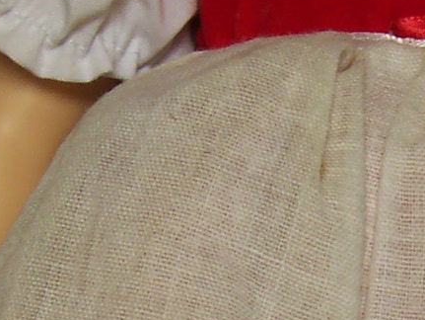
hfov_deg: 13.7
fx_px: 1745
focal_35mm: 142
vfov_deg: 10.3
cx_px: 397
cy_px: 409
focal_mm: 5.6
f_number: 2.8
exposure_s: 1/60
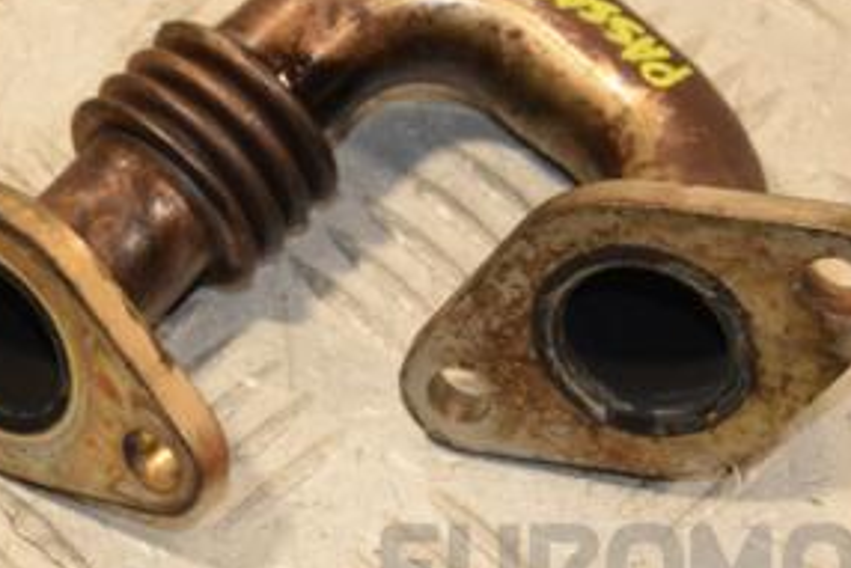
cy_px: 172
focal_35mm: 195
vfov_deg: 7.0
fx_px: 4612
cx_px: 324
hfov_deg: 10.5
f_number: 8
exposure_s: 1/200
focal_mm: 62
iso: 800
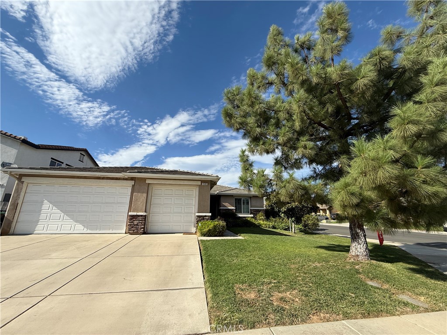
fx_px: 181
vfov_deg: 85.7
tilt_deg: +14.8
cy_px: 168
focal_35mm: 14
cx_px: 224
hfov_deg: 102.1
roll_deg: -0.4
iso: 50
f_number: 2.2
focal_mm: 2.22
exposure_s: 1/2237
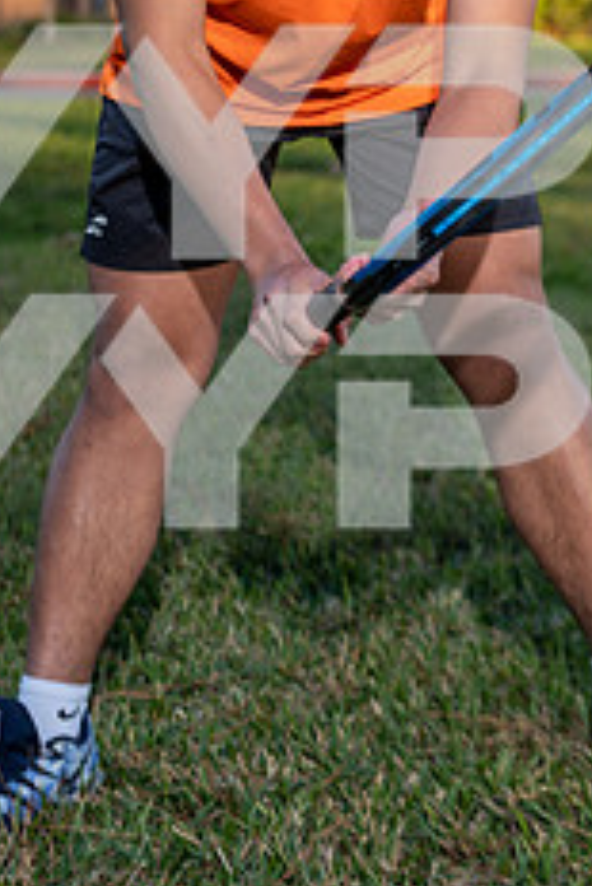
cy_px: 145
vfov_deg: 21.1
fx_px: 2340
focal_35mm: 95
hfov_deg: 14.4
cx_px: 302
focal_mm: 49
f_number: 3.2
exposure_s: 1/250
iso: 200
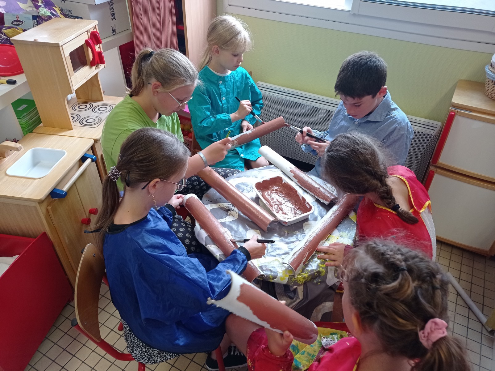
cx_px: 248
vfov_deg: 49.7
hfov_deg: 63.5
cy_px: 186
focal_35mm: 28
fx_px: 400
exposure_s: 1/100
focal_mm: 4.74
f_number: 1.79
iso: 150
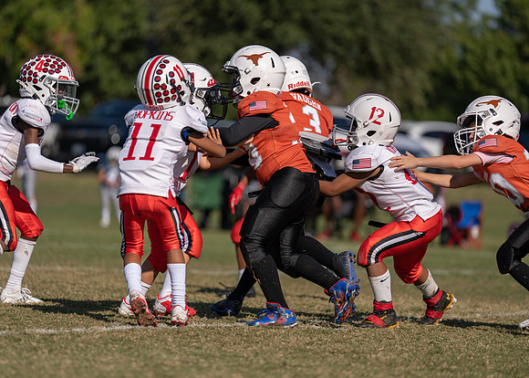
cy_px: 189
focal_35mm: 210
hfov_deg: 9.6
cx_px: 264
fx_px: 3148
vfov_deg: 6.9
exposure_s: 1/4000
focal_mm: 200
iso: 125
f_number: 2.8
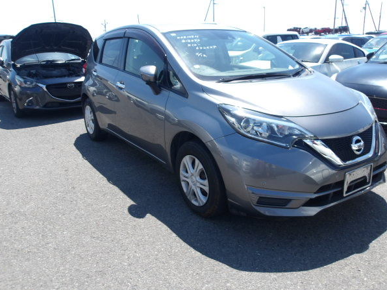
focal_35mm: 29
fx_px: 324
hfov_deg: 61.6
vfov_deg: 48.2
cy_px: 138
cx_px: 204
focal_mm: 4.9
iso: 100
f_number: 10.4
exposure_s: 1/60
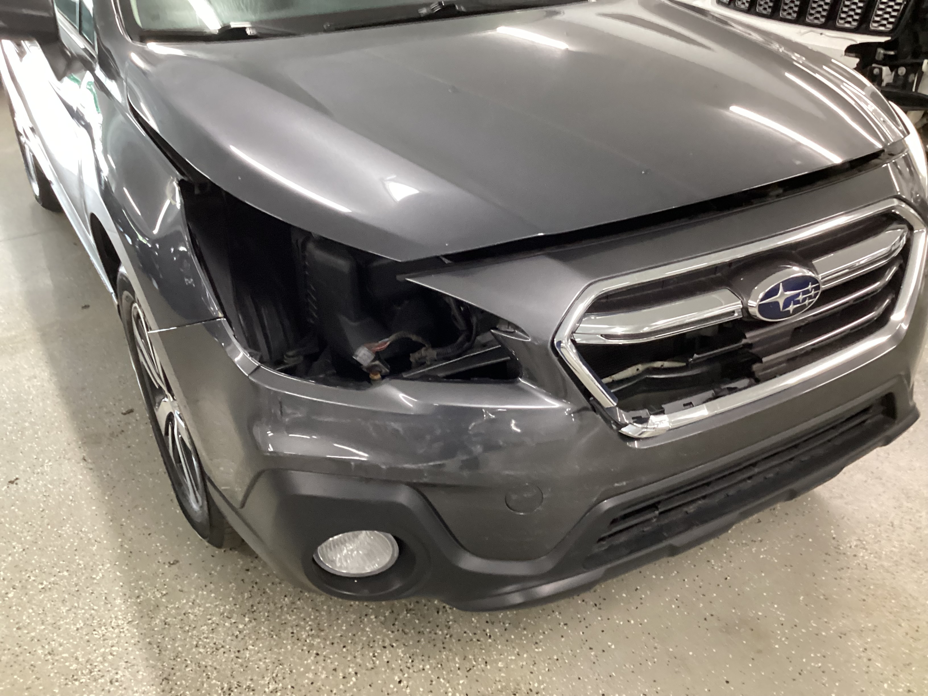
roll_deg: +2.4
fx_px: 831
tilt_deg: -31.5
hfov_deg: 58.4
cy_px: 348
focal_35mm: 31
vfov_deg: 45.4
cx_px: 464
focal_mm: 3.3
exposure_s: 1/33
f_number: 2.4
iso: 320
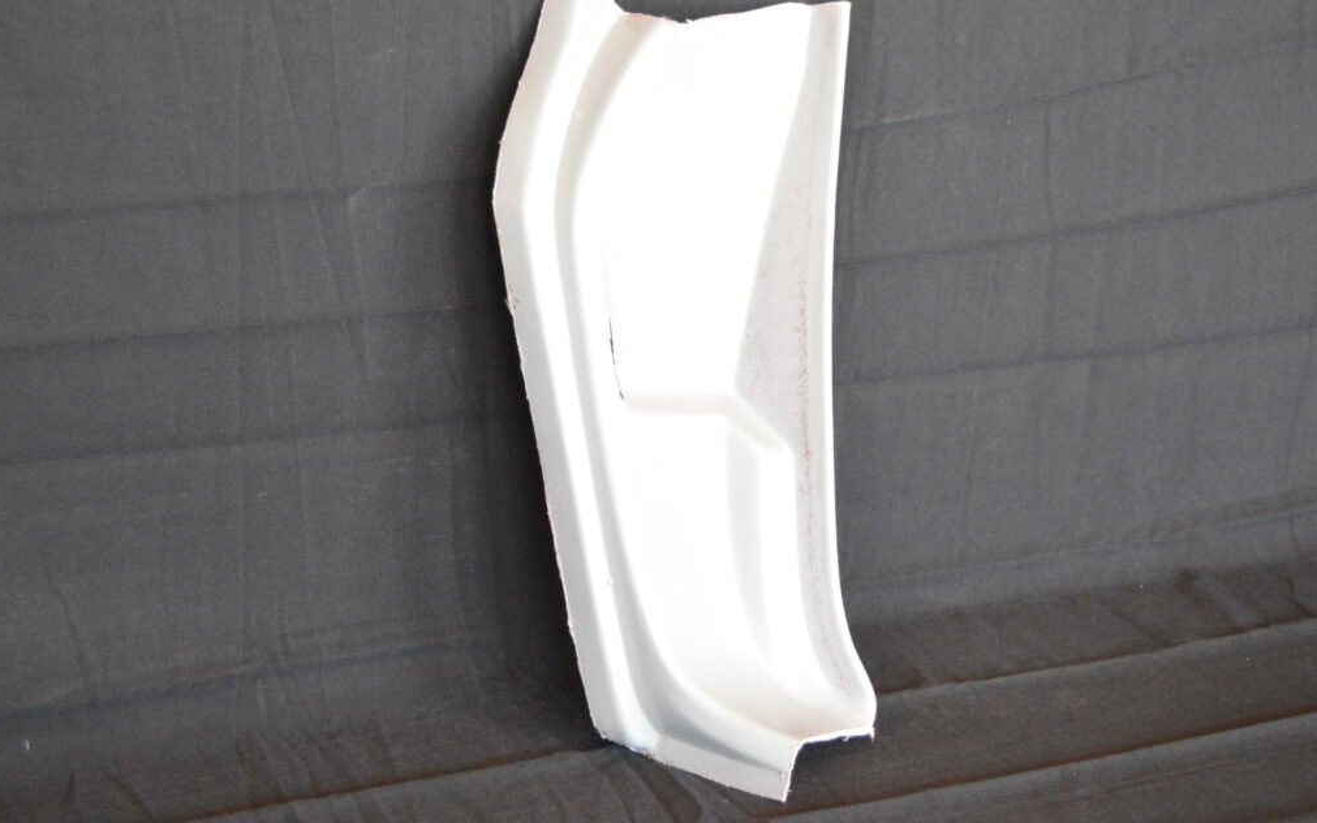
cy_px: 391
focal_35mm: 65
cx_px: 653
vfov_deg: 20.0
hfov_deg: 31.5
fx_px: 2333
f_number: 5
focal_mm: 42
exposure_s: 1/60
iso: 3200
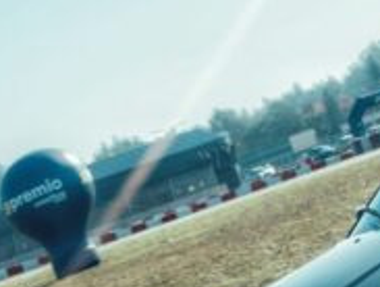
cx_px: 378
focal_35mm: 154
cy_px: 179
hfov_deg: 12.6
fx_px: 1694
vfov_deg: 9.7
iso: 160
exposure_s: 1/1250
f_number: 3.8
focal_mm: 25.5
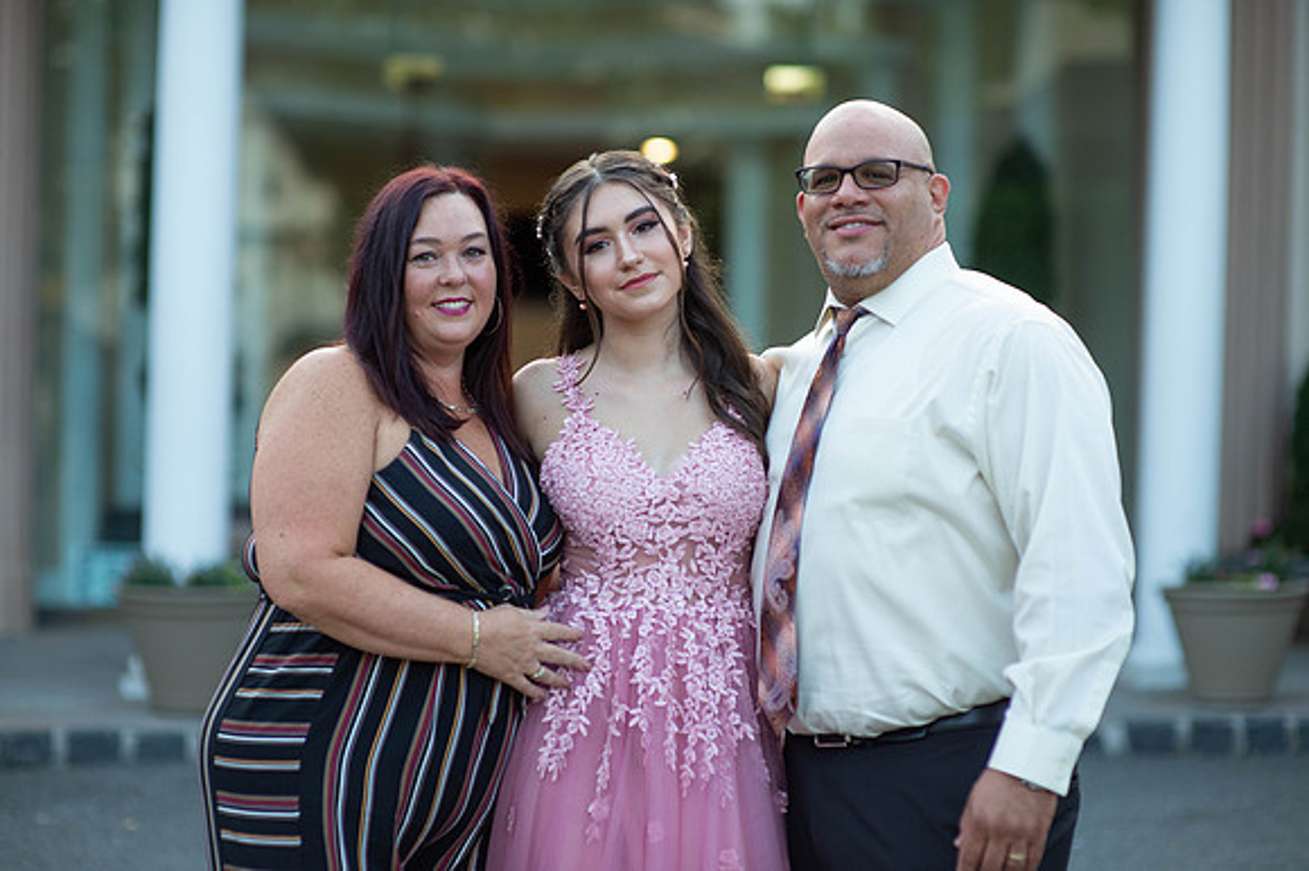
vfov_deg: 16.1
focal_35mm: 85
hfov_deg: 23.9
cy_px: 436
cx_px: 654
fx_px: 3089
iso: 250
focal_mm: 85
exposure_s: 1/800
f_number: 2
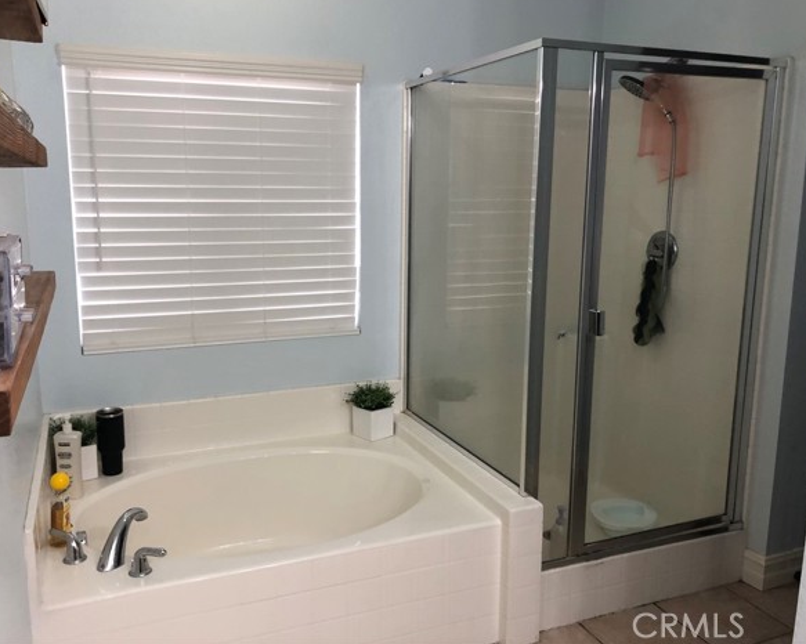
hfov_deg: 58.8
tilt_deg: -10.9
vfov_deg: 48.5
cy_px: 314
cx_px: 384
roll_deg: +0.7
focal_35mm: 30
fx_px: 715
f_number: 1.8
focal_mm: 4
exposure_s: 1/30
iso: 40
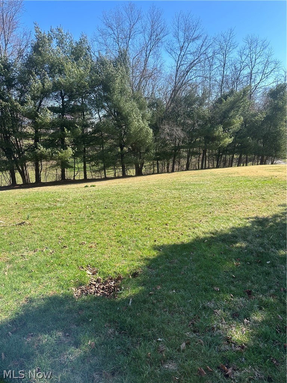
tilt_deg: -12.9
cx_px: 144
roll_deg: -0.1
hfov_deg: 56.8
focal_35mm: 24
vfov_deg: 71.6
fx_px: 265
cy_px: 192
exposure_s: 1/1433
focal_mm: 6.86
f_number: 1.78
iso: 80
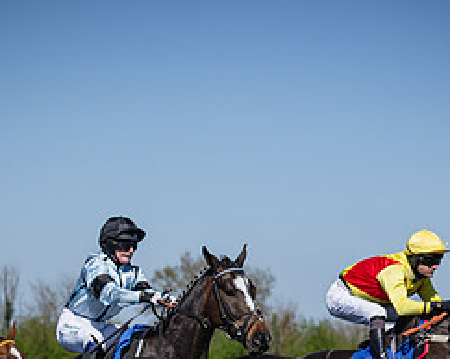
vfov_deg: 7.1
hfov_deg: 8.9
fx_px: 2874
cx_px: 155
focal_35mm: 216
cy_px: 389
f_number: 4
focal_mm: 82
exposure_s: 1/2000
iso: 100
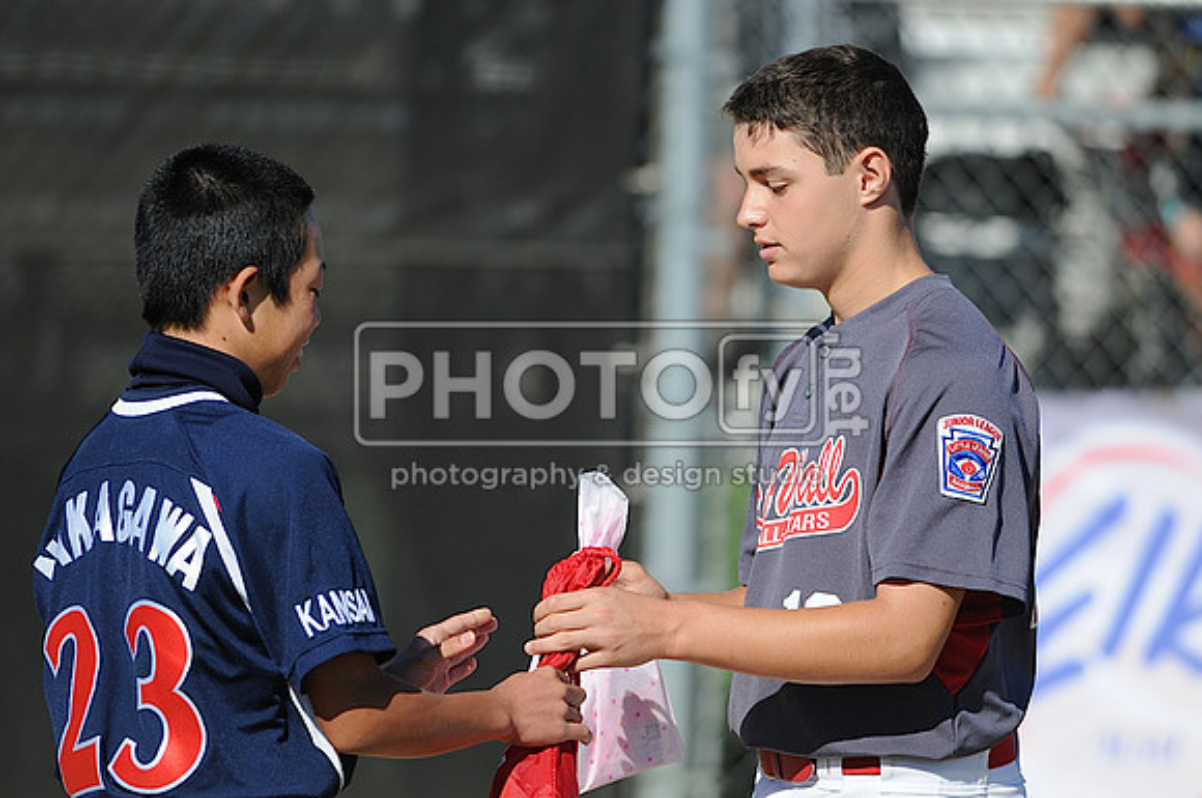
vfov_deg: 3.0
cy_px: 399
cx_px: 601
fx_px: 15004
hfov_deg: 4.6
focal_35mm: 450
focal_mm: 300
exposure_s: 1/2000
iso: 200
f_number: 4
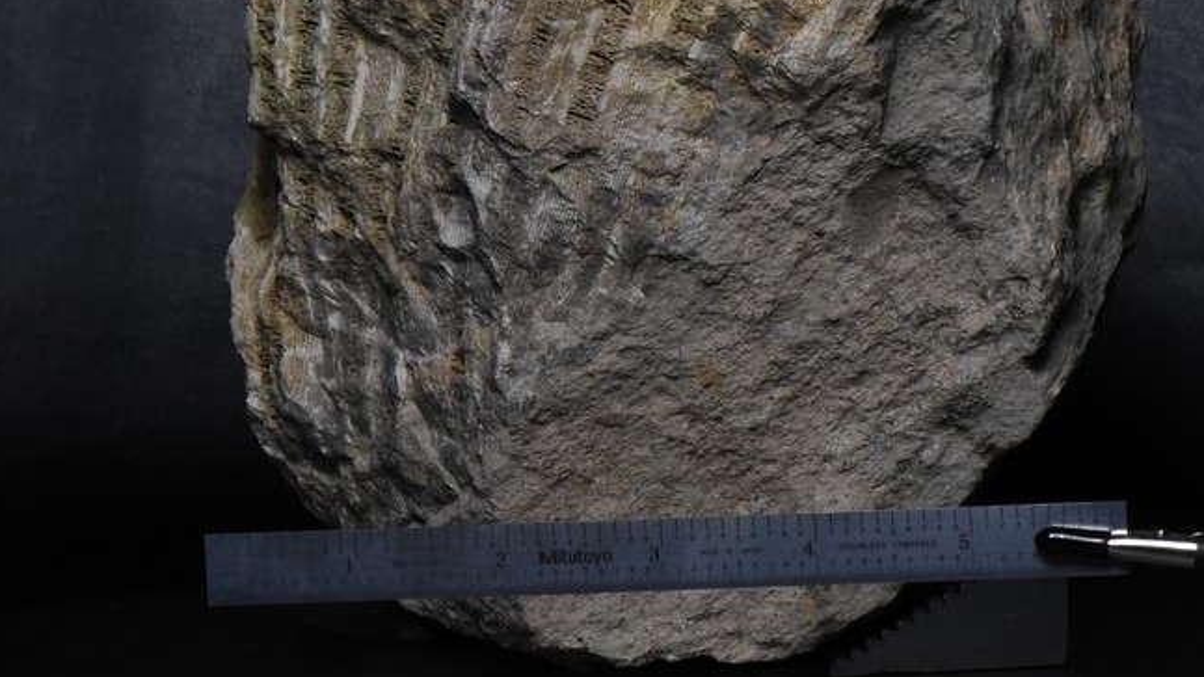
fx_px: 6513
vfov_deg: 5.9
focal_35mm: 204
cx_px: 720
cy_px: 49
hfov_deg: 10.6
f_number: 20
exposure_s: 1/40
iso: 5000
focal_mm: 105
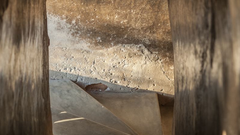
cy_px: 32
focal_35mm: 135
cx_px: 120
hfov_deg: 15.9
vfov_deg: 9.0
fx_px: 859
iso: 100
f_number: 4
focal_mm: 85
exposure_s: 1/100
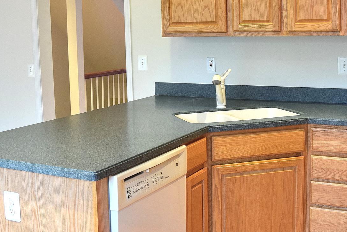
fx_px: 492
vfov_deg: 26.4
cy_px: 89
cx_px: 194
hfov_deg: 38.8
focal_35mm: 51
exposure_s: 1/60
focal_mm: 18
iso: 720
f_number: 4
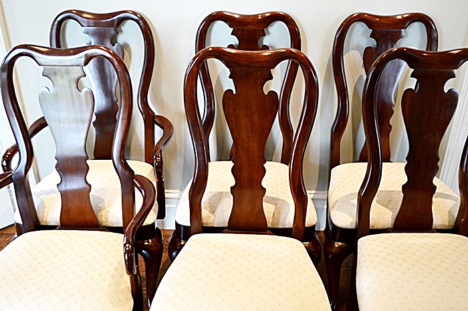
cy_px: 156
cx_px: 234
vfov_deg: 36.8
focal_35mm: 36
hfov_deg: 53.2
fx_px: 467
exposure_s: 1/40
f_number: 4
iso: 400
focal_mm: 24
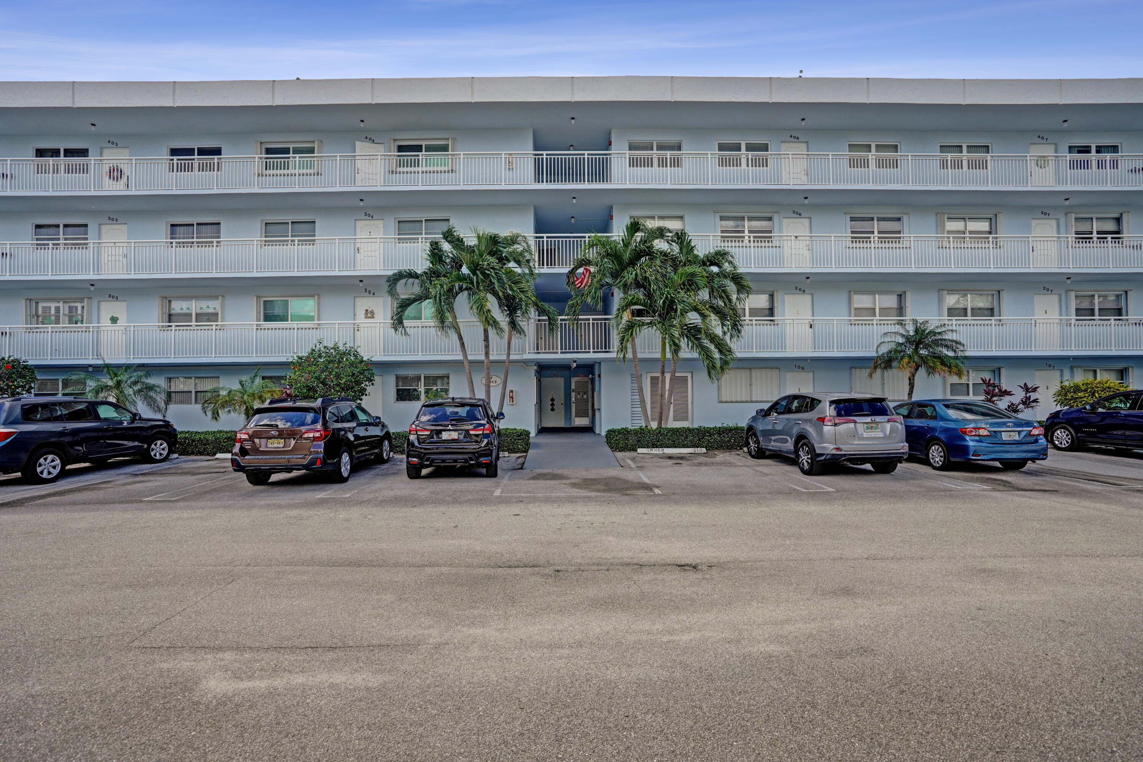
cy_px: 381
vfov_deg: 73.7
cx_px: 572
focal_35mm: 16
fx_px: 508
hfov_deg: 96.7
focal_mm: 16
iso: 800
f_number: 3.5
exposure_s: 1/6400
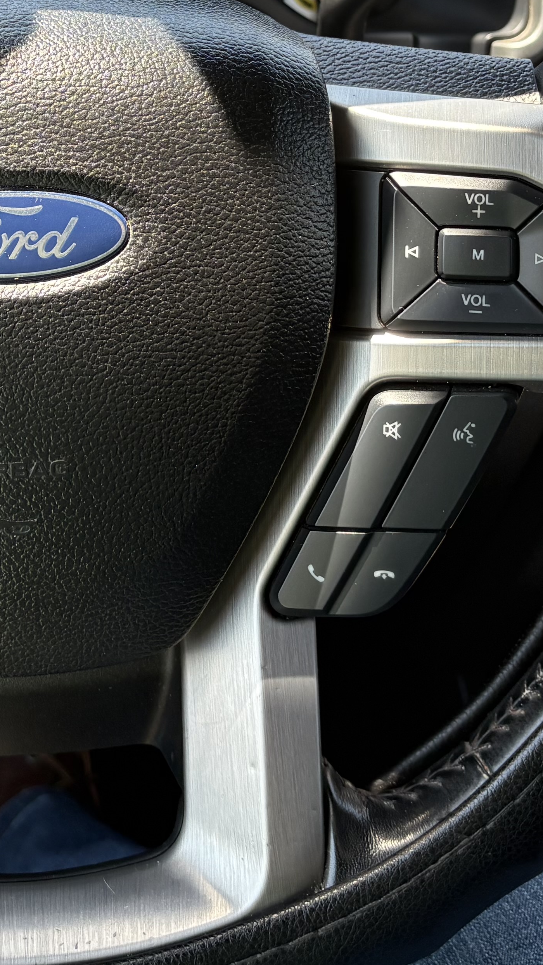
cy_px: 150
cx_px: 101
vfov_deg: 31.3
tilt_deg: -28.6
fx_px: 1664
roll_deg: -2.8
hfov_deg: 18.4
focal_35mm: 65
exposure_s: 1/243
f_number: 1.6
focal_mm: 5.96
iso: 100
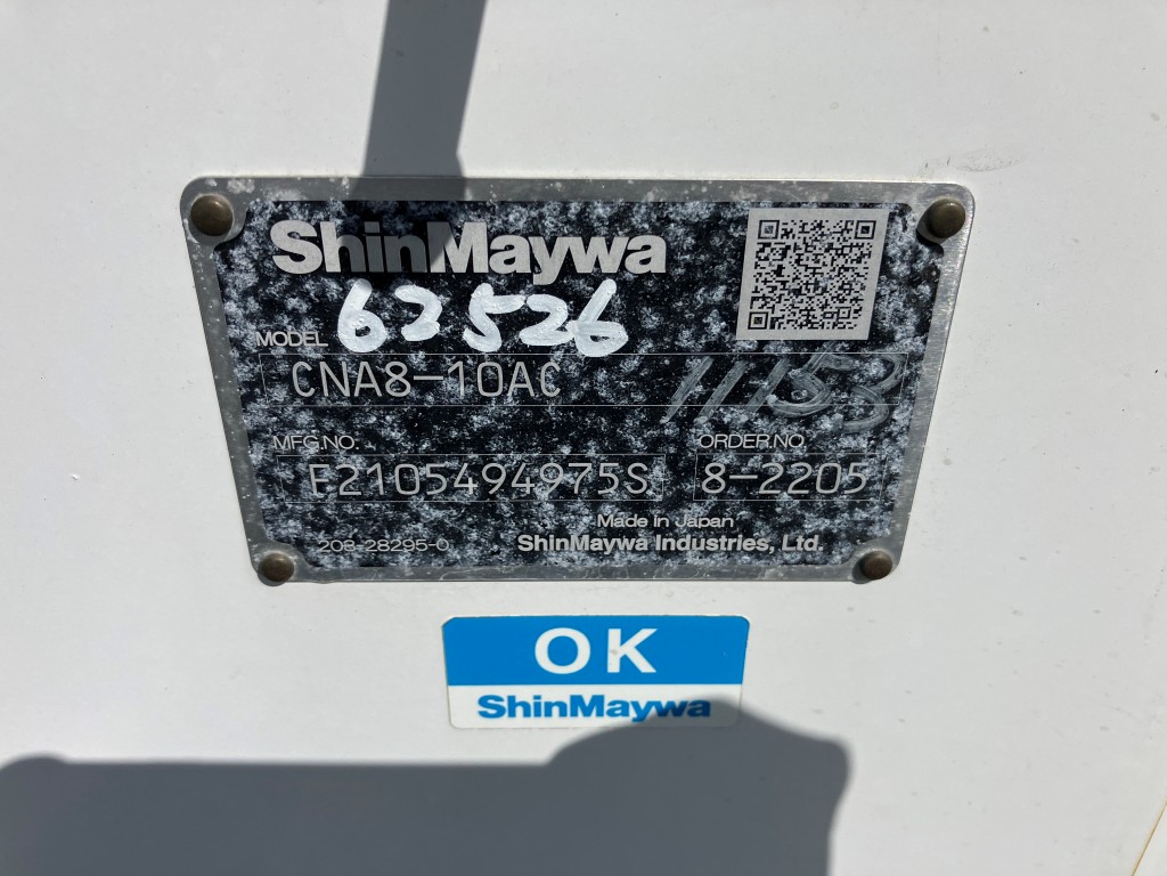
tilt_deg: -28.9
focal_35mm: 28
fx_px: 944
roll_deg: +1.1
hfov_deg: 63.4
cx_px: 584
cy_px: 438
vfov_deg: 49.7
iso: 32
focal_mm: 3.99
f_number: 1.8
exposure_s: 1/4878
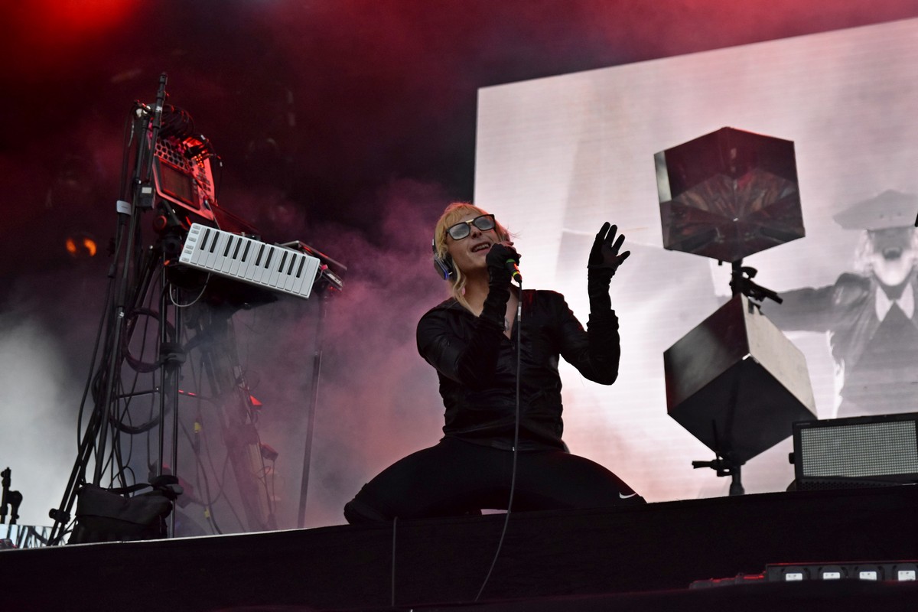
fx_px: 1912
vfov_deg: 18.2
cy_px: 306
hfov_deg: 27.0
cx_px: 459
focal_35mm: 75
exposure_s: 1/3200
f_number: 2.8
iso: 1250
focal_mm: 50
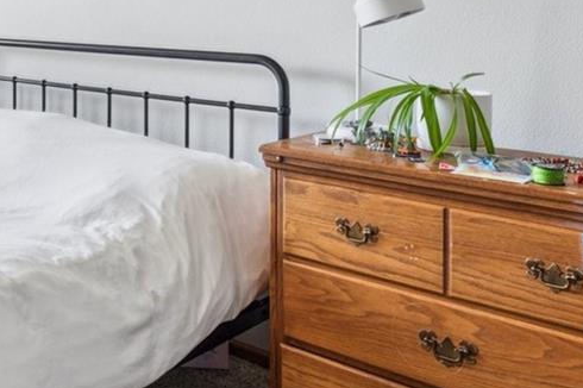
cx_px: -21
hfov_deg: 35.8
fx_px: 793
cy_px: -8
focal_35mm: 49
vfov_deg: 25.9
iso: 100
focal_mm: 15
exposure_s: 1.6
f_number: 11
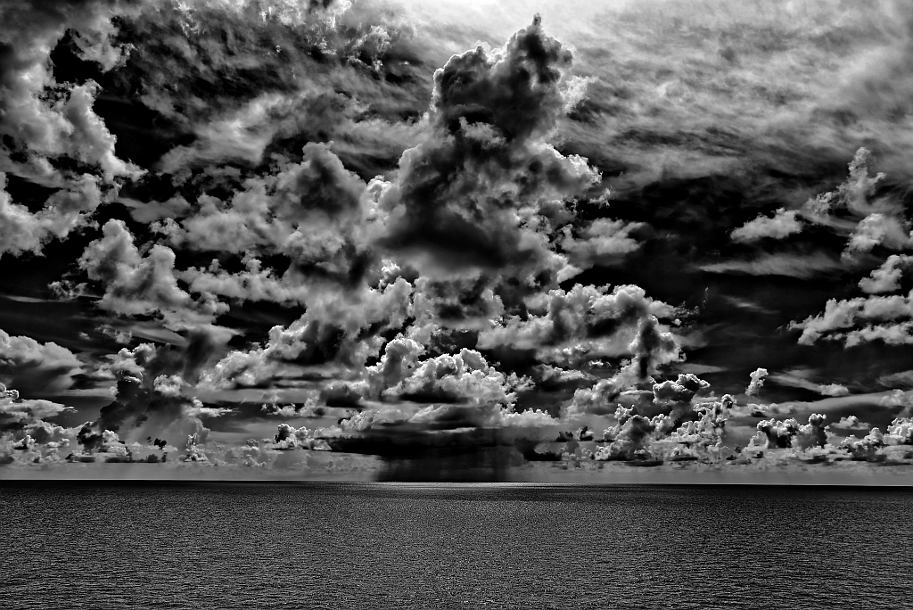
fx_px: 812
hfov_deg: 58.7
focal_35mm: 32
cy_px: 305
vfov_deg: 41.2
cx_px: 456
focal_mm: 32
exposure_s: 1/500
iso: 100
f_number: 9
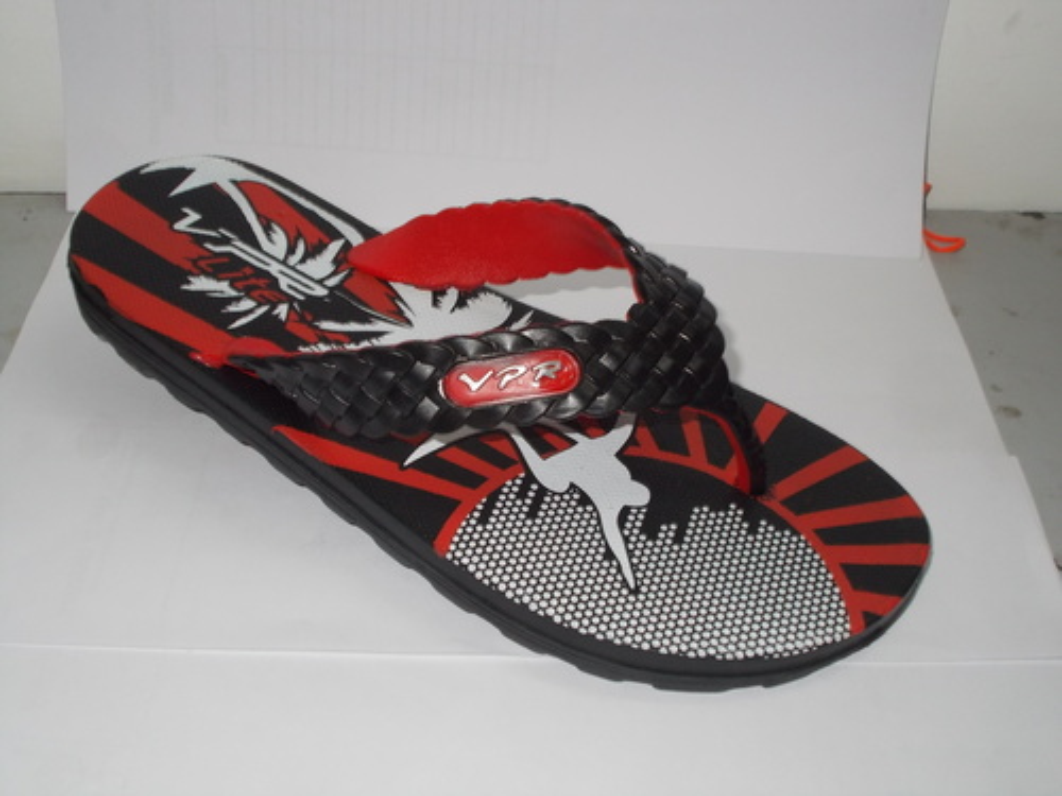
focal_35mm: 44
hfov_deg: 42.9
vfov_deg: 32.9
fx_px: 1350
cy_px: 398
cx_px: 531
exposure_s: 1/30
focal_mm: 7.9
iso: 200
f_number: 4.2
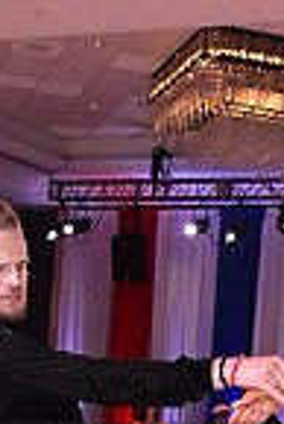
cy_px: 520
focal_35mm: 120
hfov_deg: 11.2
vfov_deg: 16.3
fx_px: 1417
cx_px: 344
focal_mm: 30
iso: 2500
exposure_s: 1/320
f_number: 6.3
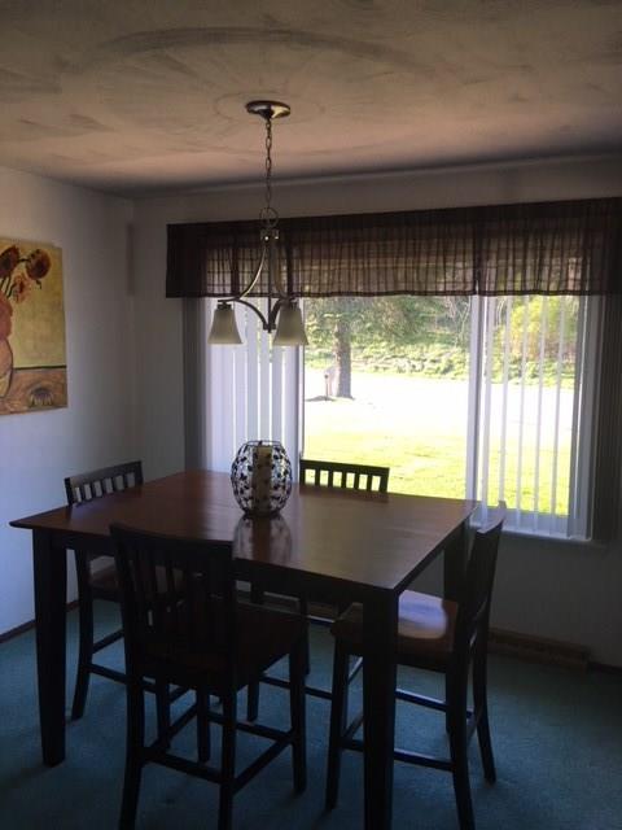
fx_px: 695
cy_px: 415
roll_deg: +0.5
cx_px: 311
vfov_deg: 61.7
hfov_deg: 48.2
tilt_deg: -6.4
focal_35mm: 29
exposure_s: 1/40
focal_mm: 4.15
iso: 25
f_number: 2.2
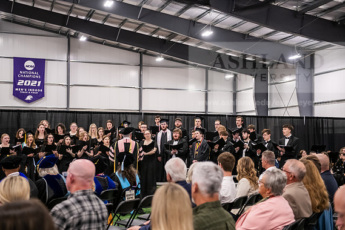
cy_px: 115
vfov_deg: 25.5
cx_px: 170
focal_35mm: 53
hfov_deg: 37.5
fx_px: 508
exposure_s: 1/200
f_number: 3.2
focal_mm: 52
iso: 2500
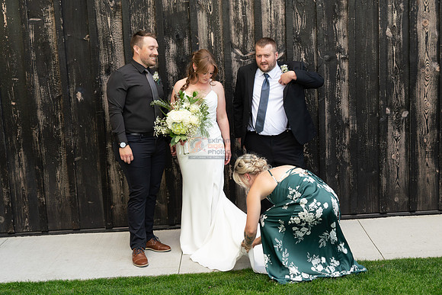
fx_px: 682
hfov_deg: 35.4
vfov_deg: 24.3
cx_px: 309
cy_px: 179
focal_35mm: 56
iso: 400
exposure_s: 1/250
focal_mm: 35
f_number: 4.5
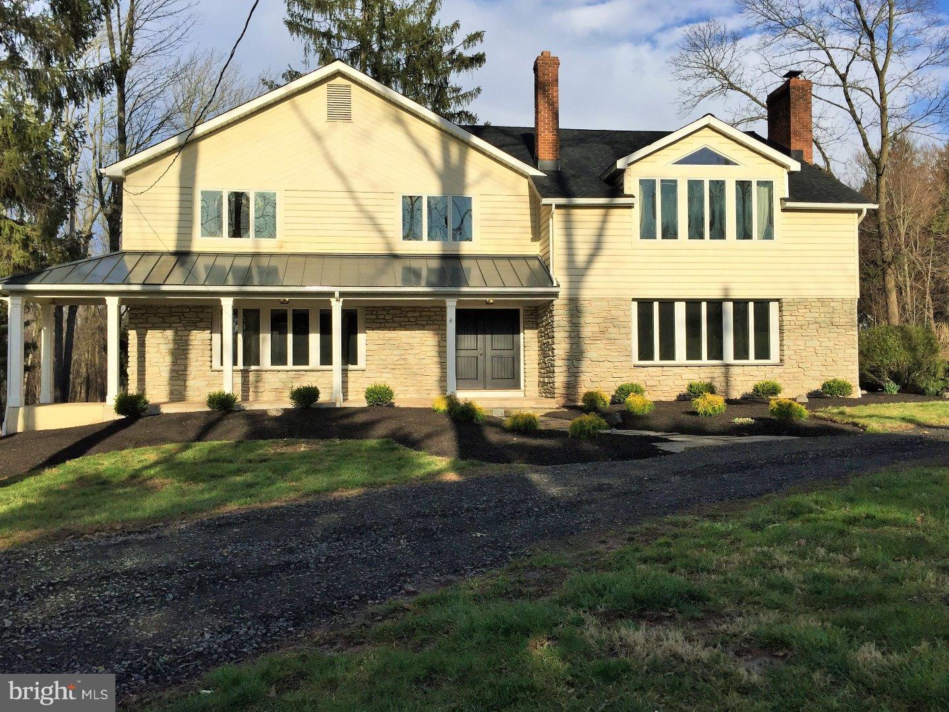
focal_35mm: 29
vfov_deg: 48.2
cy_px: 356
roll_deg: +0.6
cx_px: 474
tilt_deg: +0.8
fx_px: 795
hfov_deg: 61.7
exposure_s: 1/3300
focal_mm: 4.15
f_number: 2.2
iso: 32
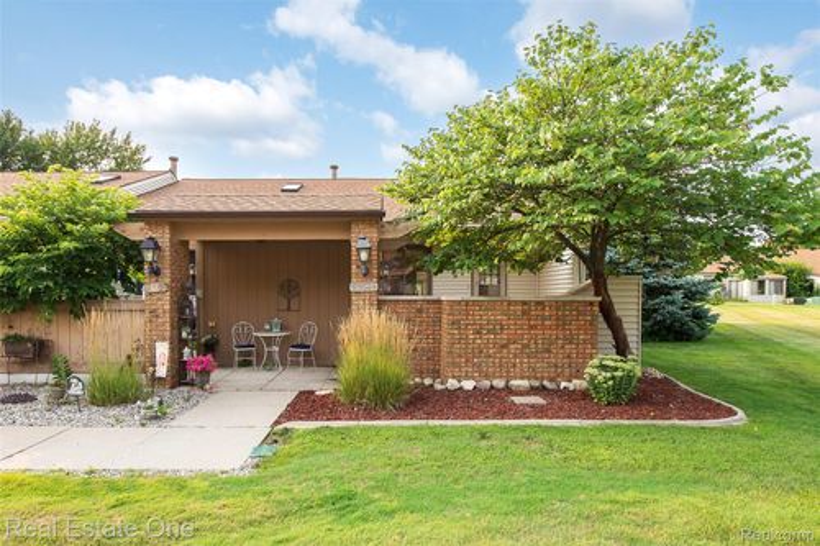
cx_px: 410
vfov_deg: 81.2
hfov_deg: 104.3
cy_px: 273
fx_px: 319
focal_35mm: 14
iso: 1000
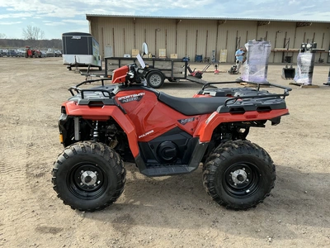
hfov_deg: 63.4
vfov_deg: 49.7
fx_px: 267
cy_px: 124
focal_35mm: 28
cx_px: 165
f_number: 1.8
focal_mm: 3
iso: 25
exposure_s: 1/551
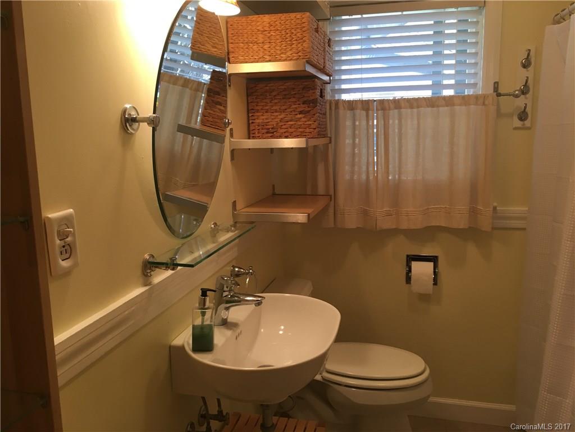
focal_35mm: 29
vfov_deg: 48.2
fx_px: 482
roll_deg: +0.6
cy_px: 216
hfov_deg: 61.7
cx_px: 288
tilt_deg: -7.2
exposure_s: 1/30
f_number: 2.2
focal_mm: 4.15
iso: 50
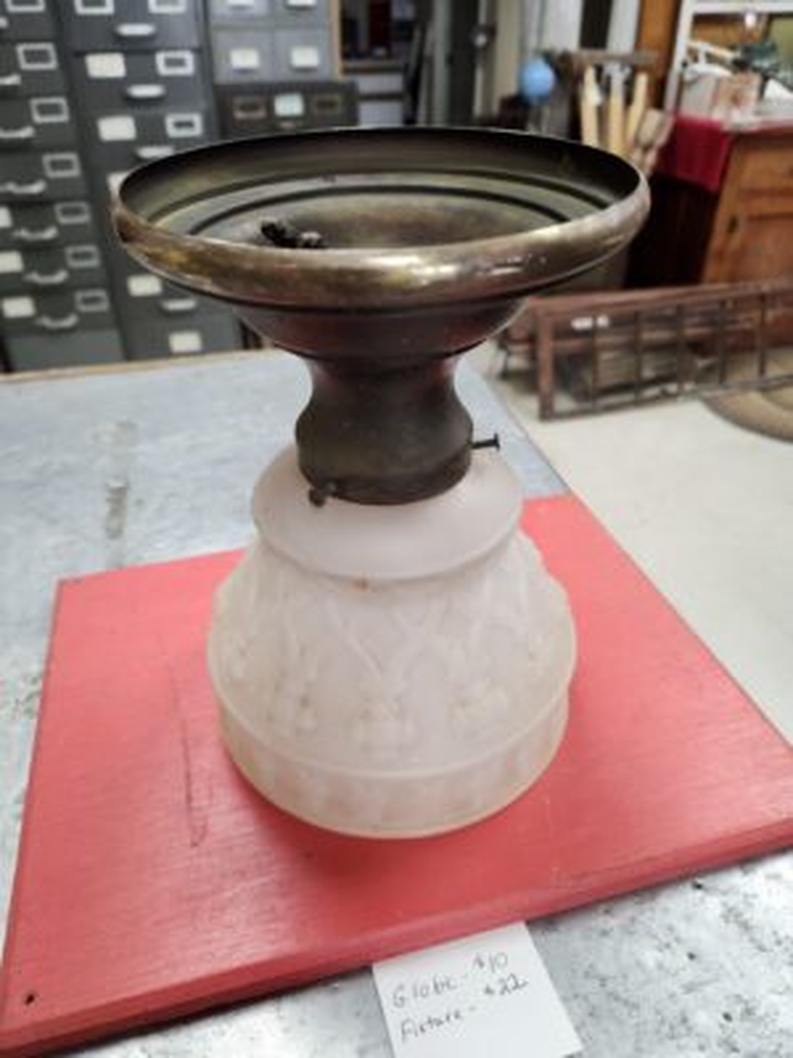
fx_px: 703
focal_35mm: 23
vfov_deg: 73.9
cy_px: 529
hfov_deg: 58.9
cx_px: 396
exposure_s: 1/120
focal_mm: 5.54
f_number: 1.8
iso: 250
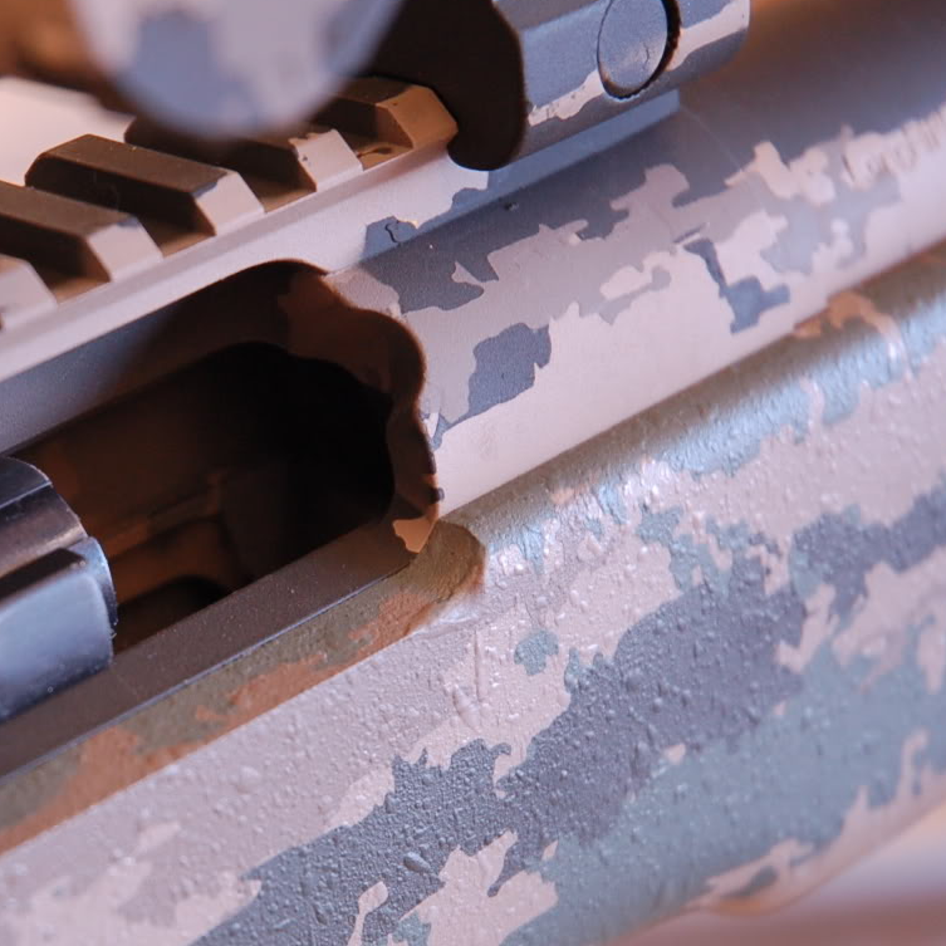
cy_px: 619
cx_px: 137
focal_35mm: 178
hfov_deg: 9.8
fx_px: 5504
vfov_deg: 9.8
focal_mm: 70
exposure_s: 1/50
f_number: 4.5
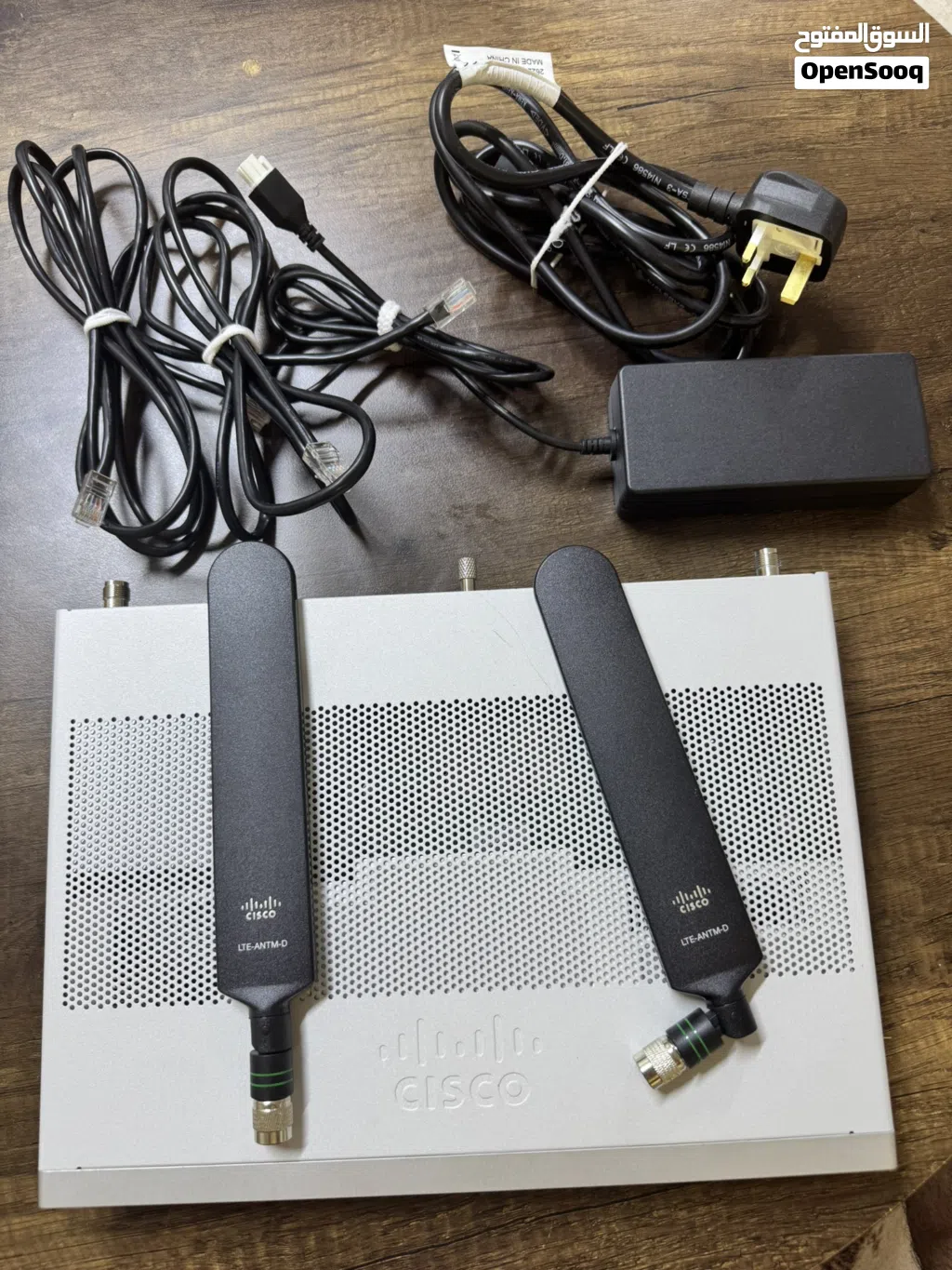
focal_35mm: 24
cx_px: 476
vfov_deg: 71.6
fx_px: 880
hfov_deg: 56.8
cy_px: 635
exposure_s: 1/50
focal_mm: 6.76
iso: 125
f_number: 1.78
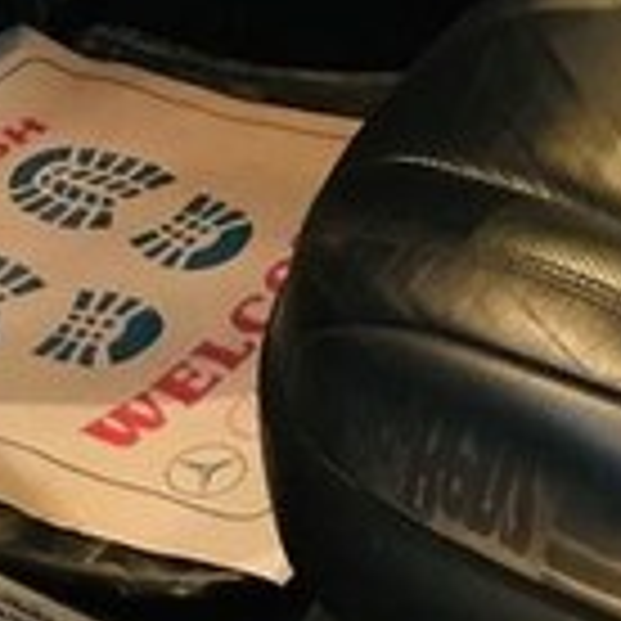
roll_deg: +2.6
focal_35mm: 89
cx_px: 477
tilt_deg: -20.2
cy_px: -338
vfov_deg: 17.4
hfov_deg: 19.3
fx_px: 1806
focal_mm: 3.99
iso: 100
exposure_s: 1/5
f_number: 1.8
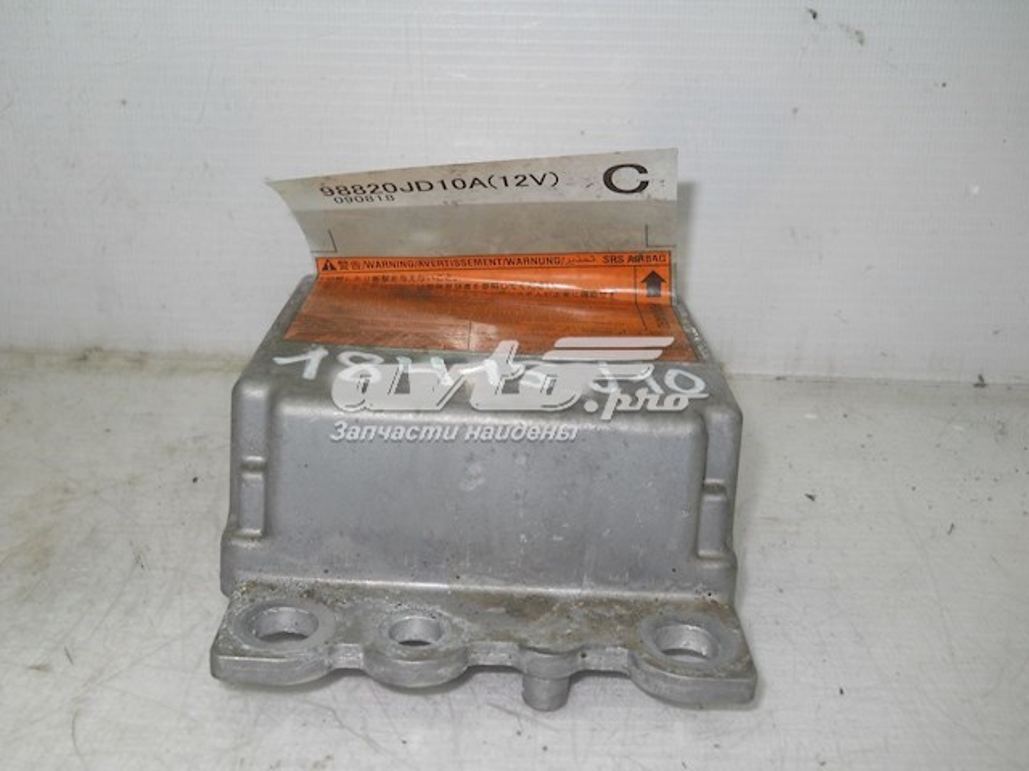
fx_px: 1219
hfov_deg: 45.8
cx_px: 514
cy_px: 386
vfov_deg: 35.1
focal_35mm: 41
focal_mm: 6.72
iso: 80
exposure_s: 1/30
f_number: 5.5
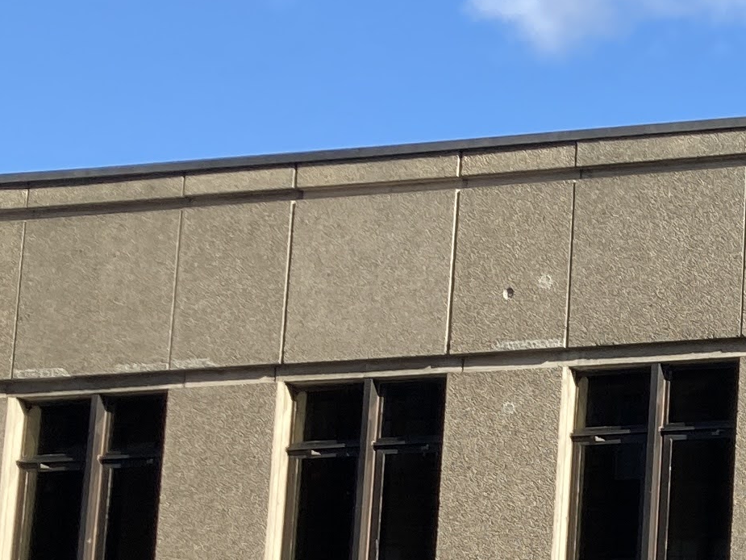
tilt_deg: +7.5
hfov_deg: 14.2
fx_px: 2630
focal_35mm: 122
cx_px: 1366
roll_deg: -3.3
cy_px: 700
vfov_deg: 11.9
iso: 20
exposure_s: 1/1104
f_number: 1.8
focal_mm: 3.99
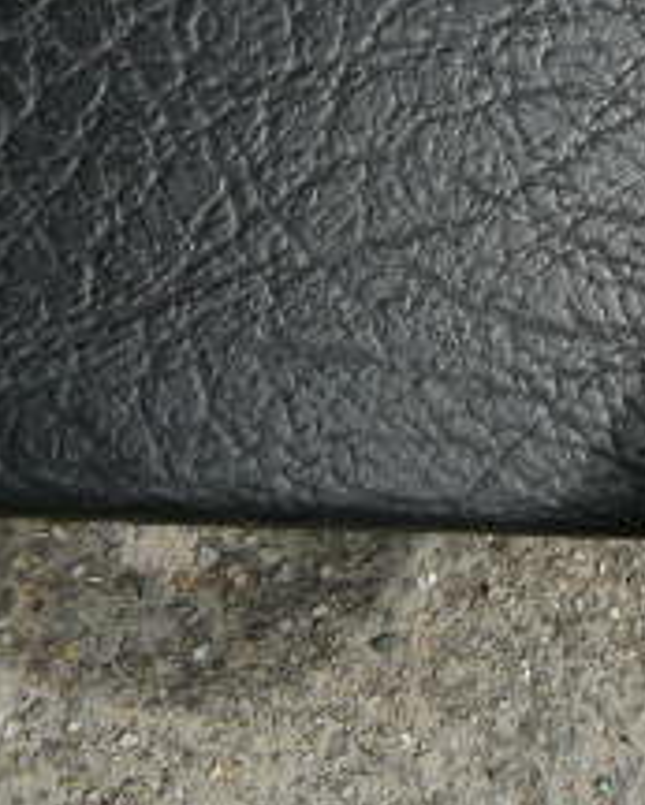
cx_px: 734
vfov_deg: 23.4
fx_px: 1931
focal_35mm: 81
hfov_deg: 18.2
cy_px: 220
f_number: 5
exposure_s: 1/200
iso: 100
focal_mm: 4.6
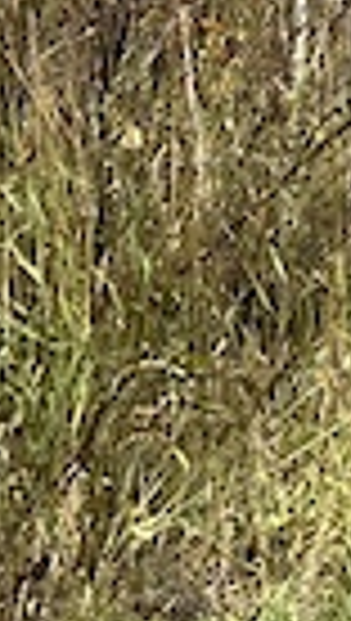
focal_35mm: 210
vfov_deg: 9.9
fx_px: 3462
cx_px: 810
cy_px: -356
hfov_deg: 5.6
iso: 50
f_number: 1.5
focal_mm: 5.7
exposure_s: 1/2353
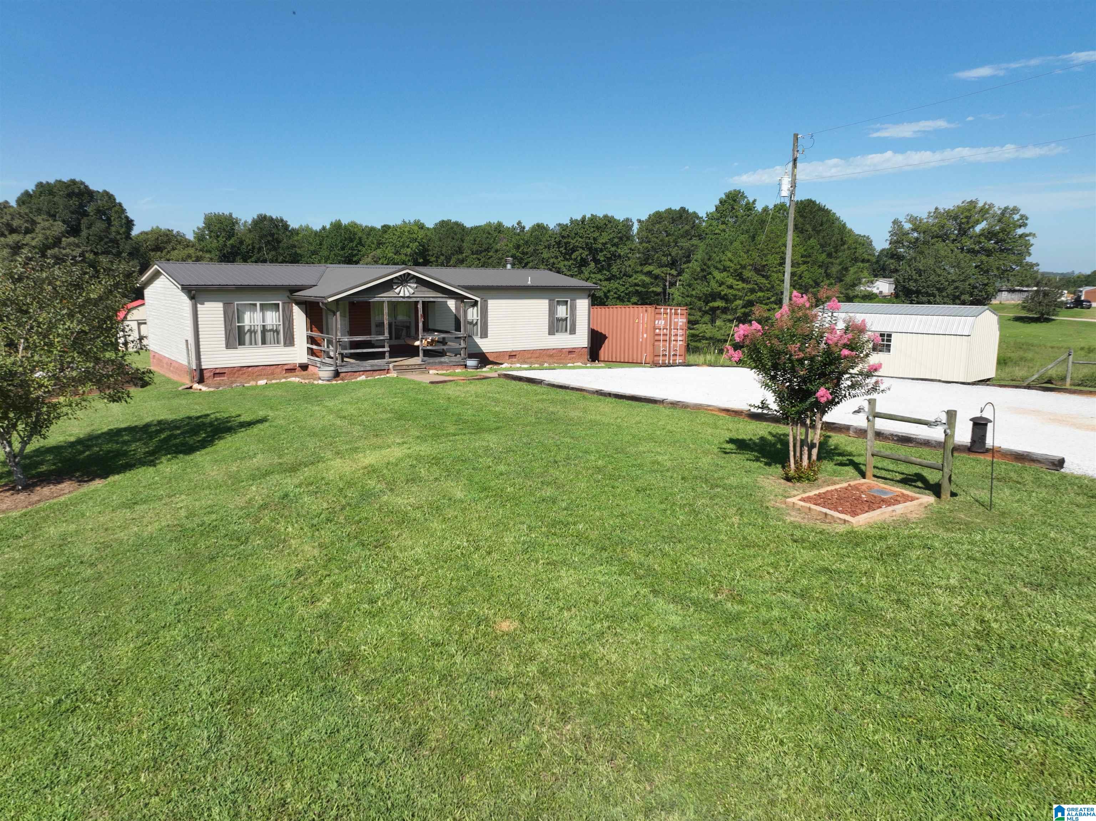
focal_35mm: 24
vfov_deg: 56.8
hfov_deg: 71.6
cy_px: 410
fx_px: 760
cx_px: 548
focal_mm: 12.29
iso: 100
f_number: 2.8
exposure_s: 1/1250
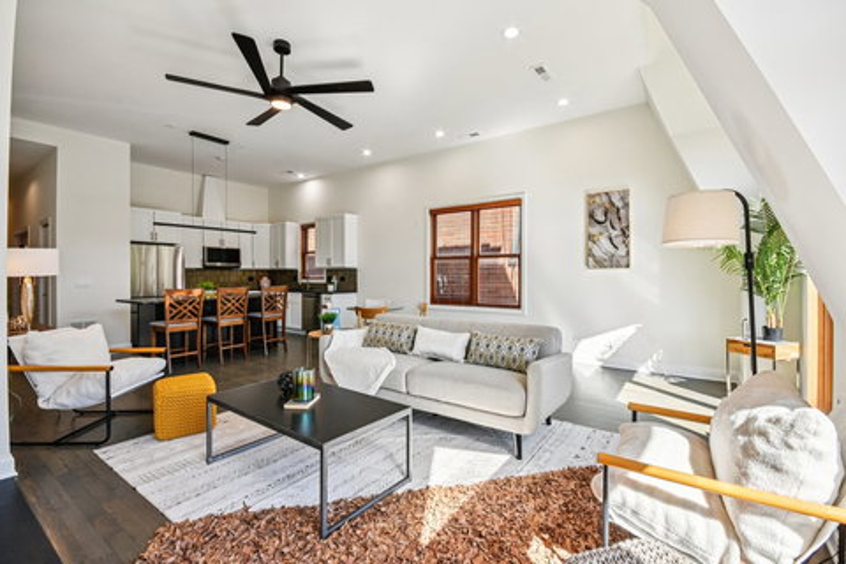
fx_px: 352
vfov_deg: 77.3
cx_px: 423
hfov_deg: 100.4
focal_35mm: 15
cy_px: 282
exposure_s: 1/250
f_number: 8
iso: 500
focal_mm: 10
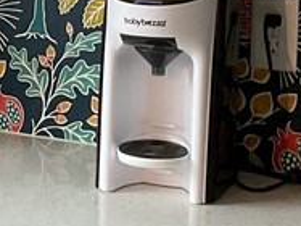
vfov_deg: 9.2
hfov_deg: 12.1
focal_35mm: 159
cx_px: -64
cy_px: -21
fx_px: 1382
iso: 100
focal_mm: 3
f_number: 1.8
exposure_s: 1/60
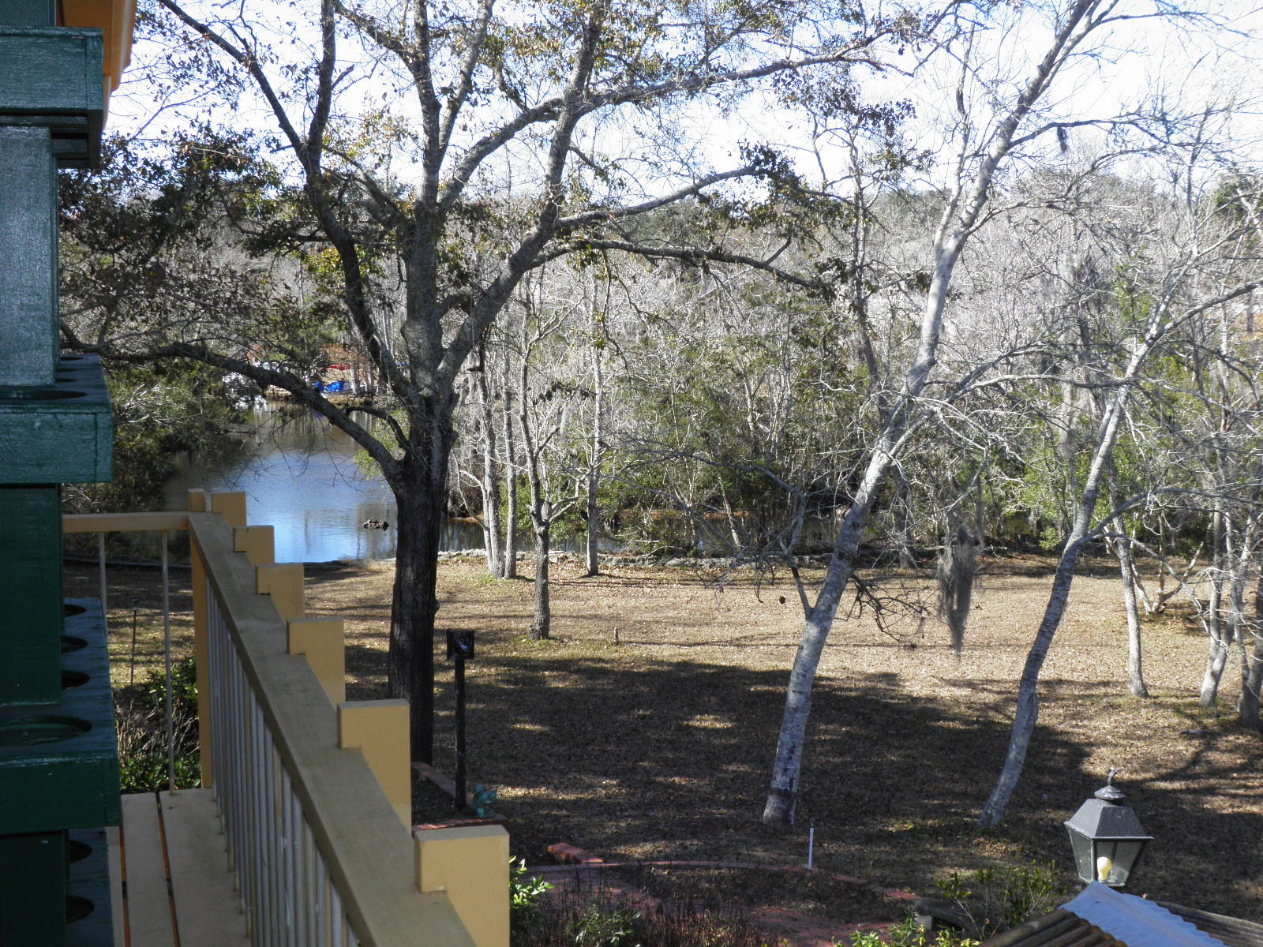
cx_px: 632
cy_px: 474
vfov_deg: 29.7
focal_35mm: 49
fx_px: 1788
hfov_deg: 38.9
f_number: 5.5
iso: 50
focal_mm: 8.9
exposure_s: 1/100
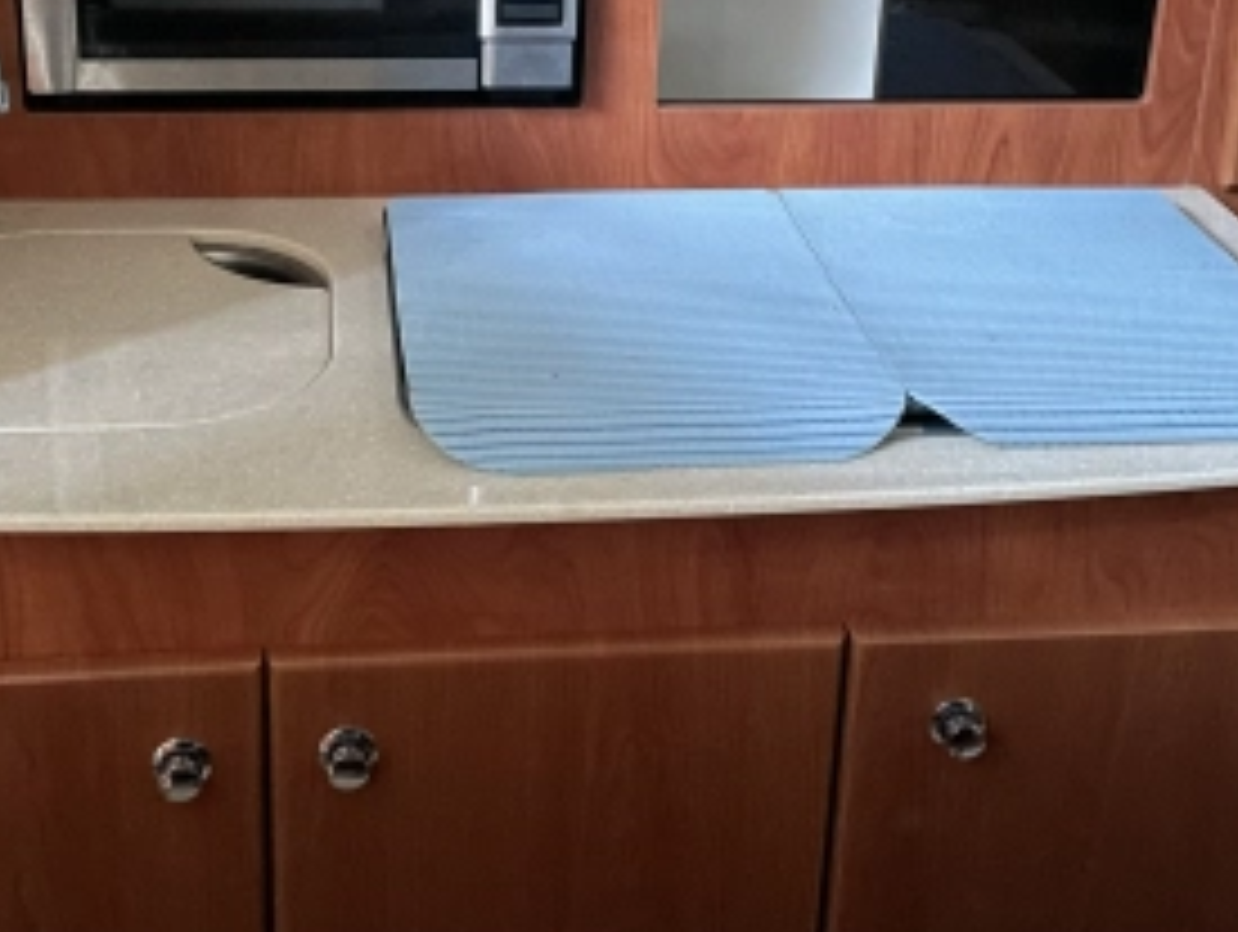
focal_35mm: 52
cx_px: 599
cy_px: 200
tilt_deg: -19.3
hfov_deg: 36.8
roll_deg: -2.7
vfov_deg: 27.6
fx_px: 1862
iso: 800
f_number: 1.6
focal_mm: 4.2
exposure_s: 1/4
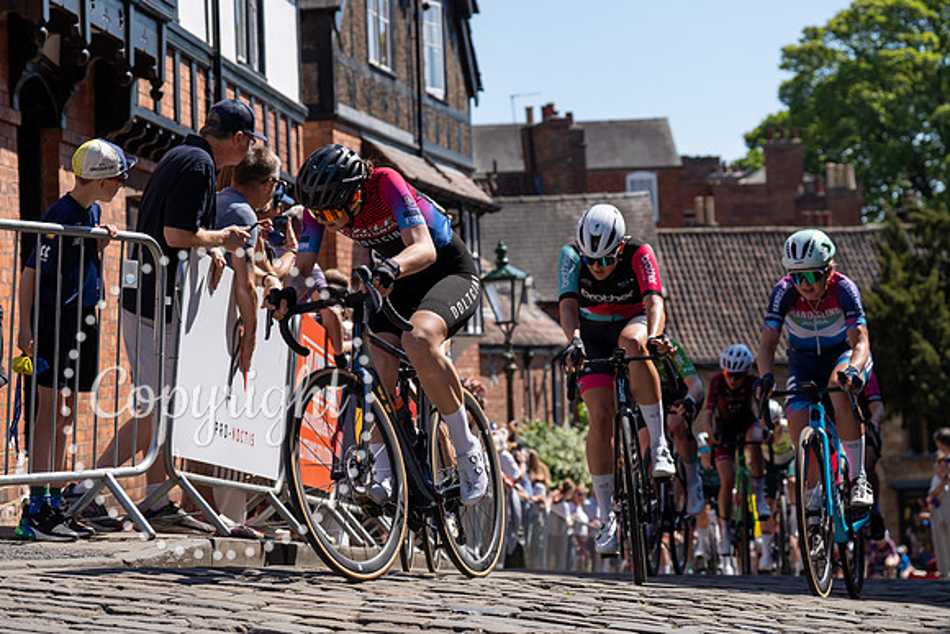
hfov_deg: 23.2
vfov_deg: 15.6
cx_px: 356
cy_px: 237
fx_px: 2312
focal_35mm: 88
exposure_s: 1/1600
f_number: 4
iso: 100
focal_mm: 70
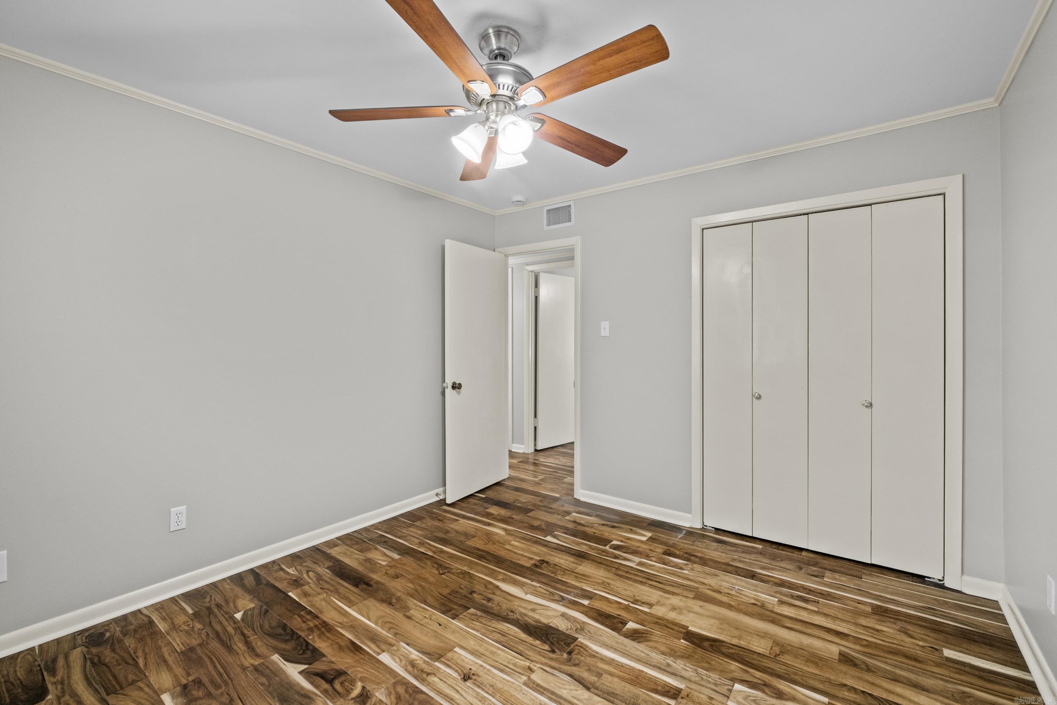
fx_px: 440
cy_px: 352
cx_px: 528
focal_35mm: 15
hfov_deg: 100.4
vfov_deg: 77.3
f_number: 7.1
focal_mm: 10
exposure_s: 1/3
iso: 400
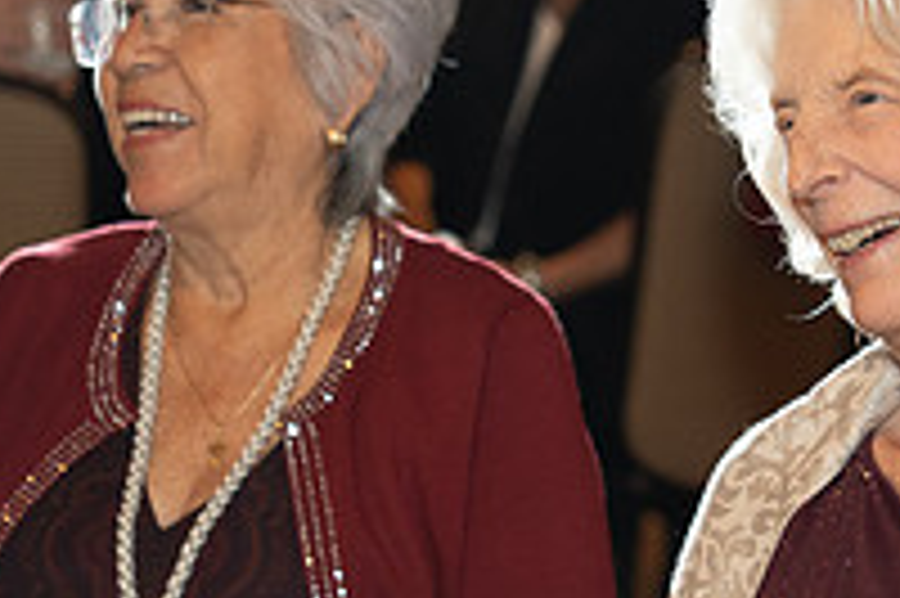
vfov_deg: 6.8
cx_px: 729
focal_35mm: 203
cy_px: 429
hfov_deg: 10.1
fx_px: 5071
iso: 1600
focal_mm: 70
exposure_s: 1/125
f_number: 2.8
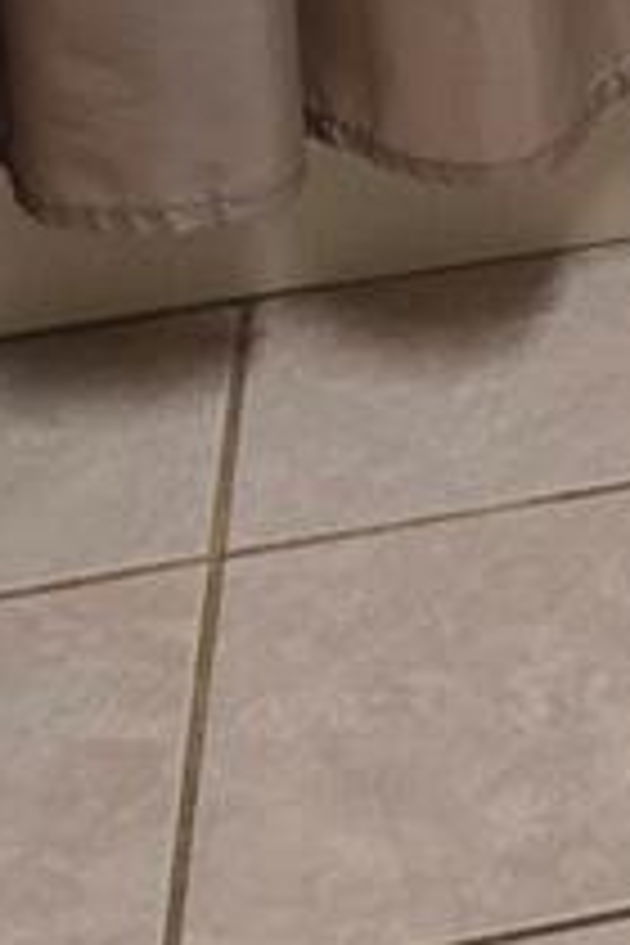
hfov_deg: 8.9
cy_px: -1066
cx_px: 1570
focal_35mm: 137
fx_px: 3596
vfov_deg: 12.7
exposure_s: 1/120
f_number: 1.7
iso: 200
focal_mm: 6.3
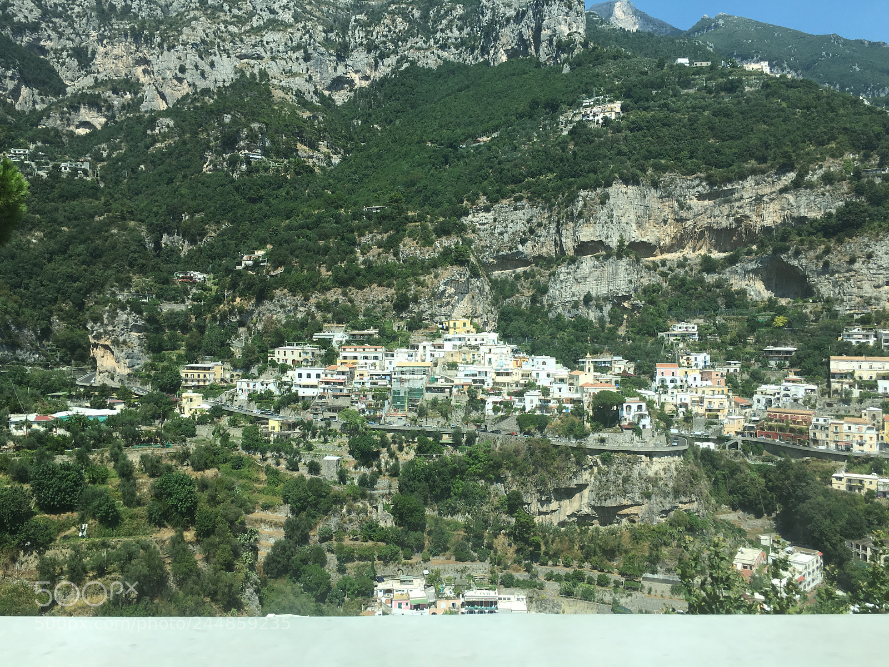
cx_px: 444
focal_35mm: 29
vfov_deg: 48.2
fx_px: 745
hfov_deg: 61.7
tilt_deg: +5.0
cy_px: 334
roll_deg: +4.7
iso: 25
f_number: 2.2
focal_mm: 4.15
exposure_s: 1/1026
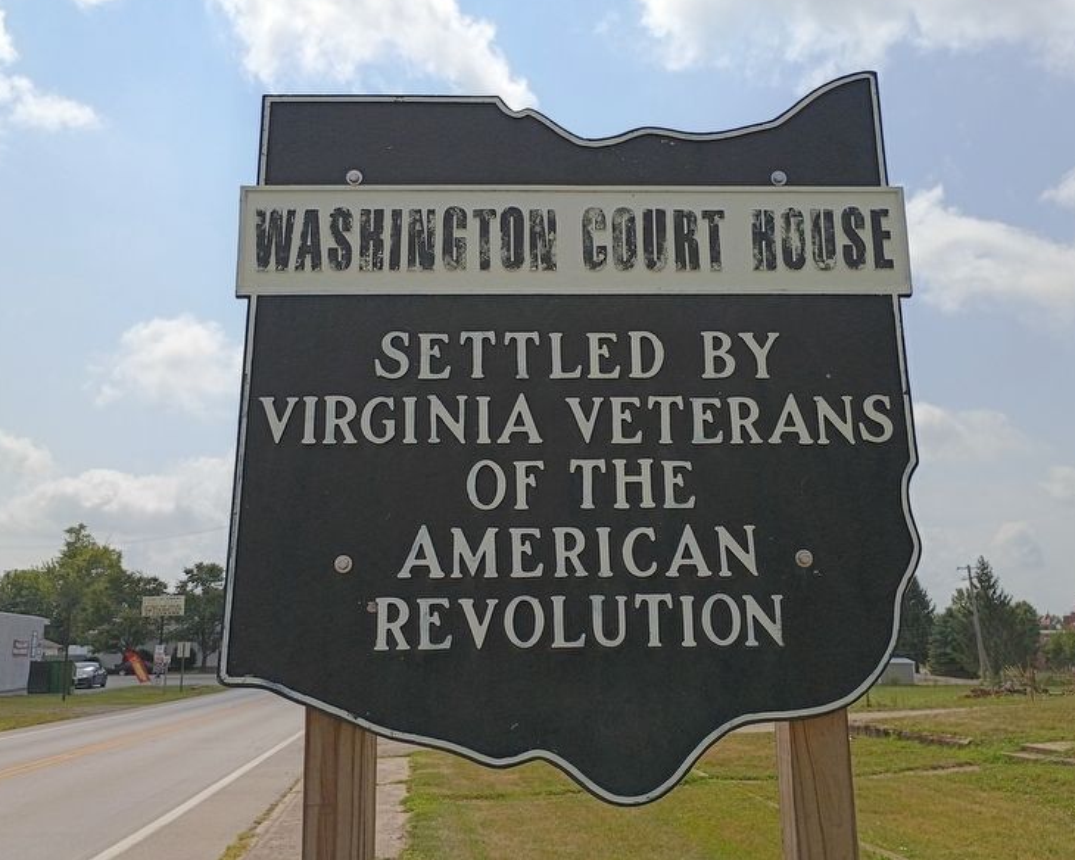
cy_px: 420
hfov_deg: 57.2
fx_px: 986
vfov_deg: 47.1
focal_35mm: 31
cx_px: 532
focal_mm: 4.27
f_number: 1.8
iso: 101
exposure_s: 1/2304
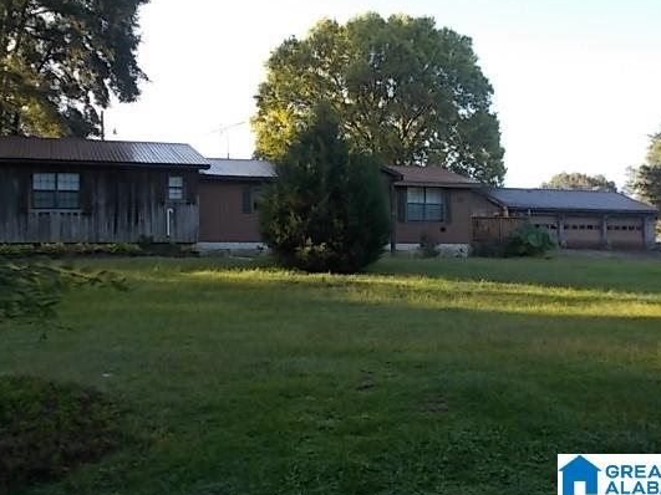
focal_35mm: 41
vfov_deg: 35.1
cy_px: 213
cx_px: 309
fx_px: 783
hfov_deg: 45.8
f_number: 3.6
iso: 80
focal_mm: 6
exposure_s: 1/125
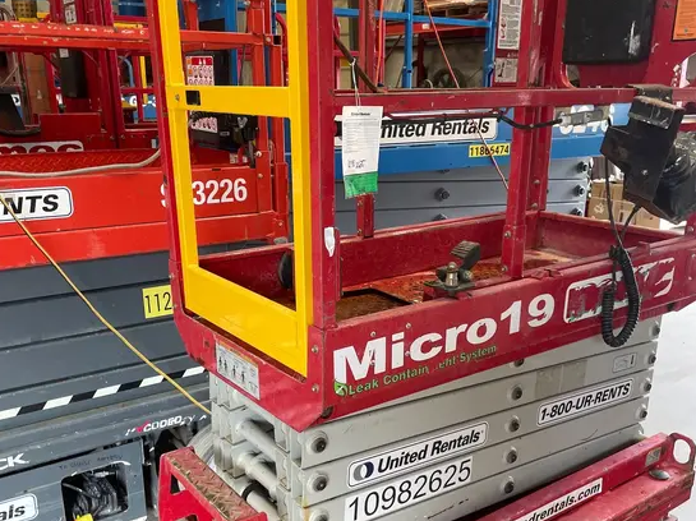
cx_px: 346
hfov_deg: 52.7
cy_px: 330
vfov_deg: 40.3
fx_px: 703
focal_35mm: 35
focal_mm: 4.2
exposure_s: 1/60
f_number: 1.6
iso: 200
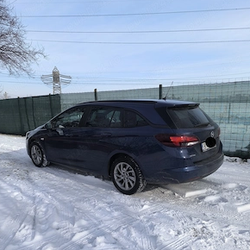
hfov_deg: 57.3
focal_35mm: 28
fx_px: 229
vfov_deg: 56.6
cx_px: 123
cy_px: 156
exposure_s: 1/690
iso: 50
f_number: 1.65
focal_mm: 6.14
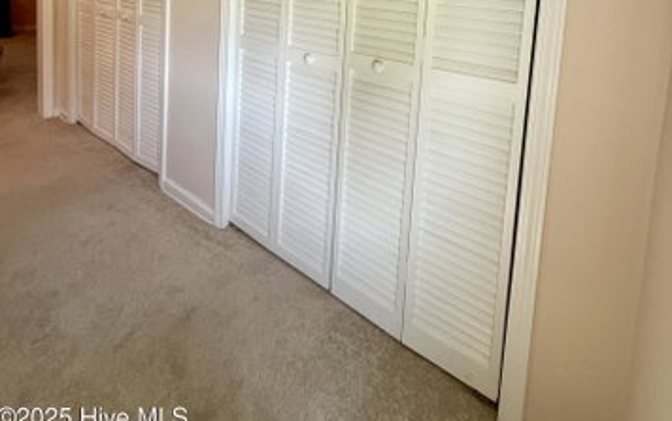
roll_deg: -4.2
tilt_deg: -3.8
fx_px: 367
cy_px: 6
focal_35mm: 20
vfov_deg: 49.5
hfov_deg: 85.0
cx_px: 334
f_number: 2.2
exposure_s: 1/120
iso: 250
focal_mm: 2.22
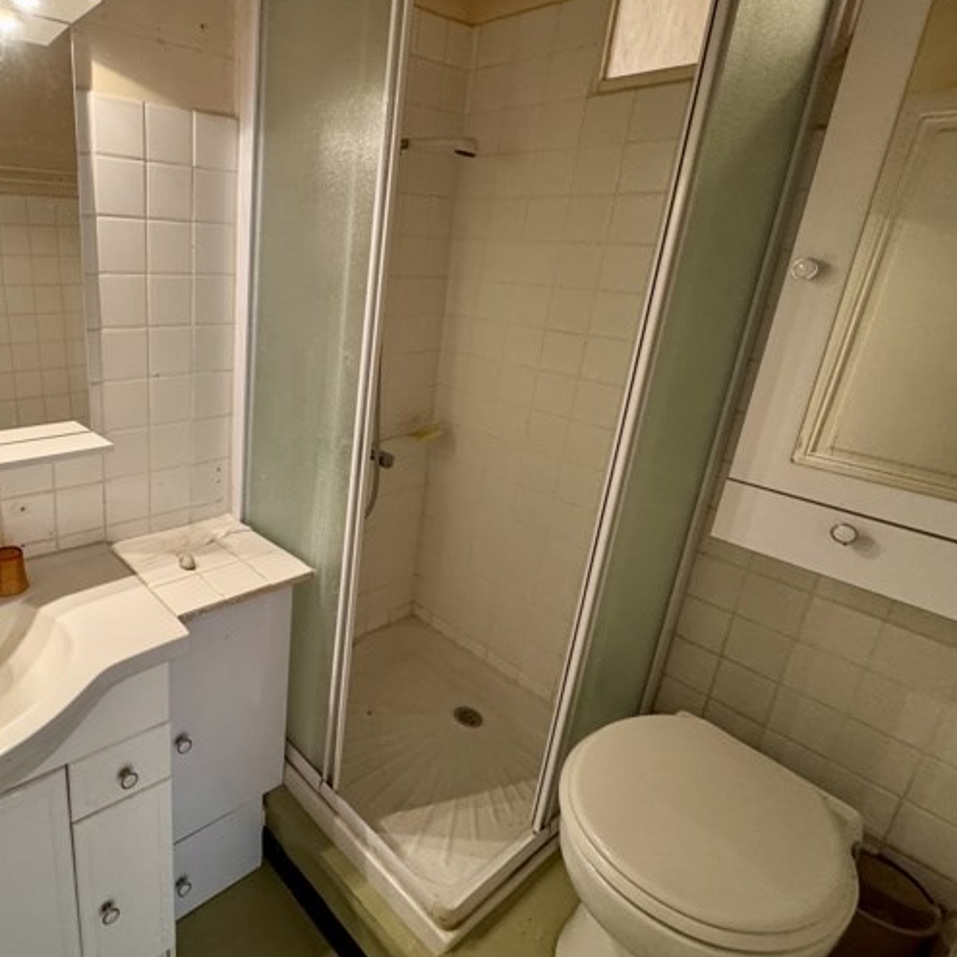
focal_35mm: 20
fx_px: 626
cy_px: 431
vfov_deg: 74.6
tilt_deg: -17.1
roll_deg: -2.2
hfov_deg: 70.4
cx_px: 253
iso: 400
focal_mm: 2.22
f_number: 2.2
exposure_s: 1/50
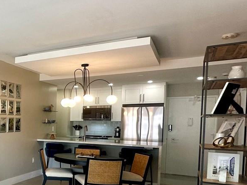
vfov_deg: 37.0
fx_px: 271
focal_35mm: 38
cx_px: -35
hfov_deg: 38.7
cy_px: 134
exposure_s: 1/120
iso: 80
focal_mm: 2.22
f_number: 2.2
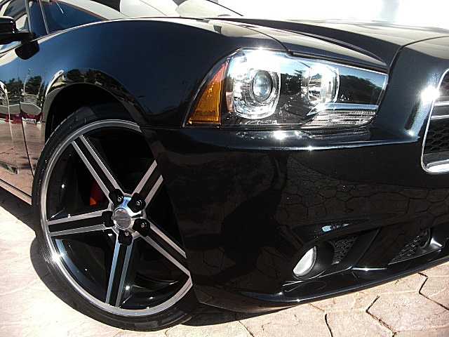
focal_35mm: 36
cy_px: 168
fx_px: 467
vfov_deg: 39.7
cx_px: 224
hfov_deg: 51.4
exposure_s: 1/200
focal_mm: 6.3
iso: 50
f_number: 2.8
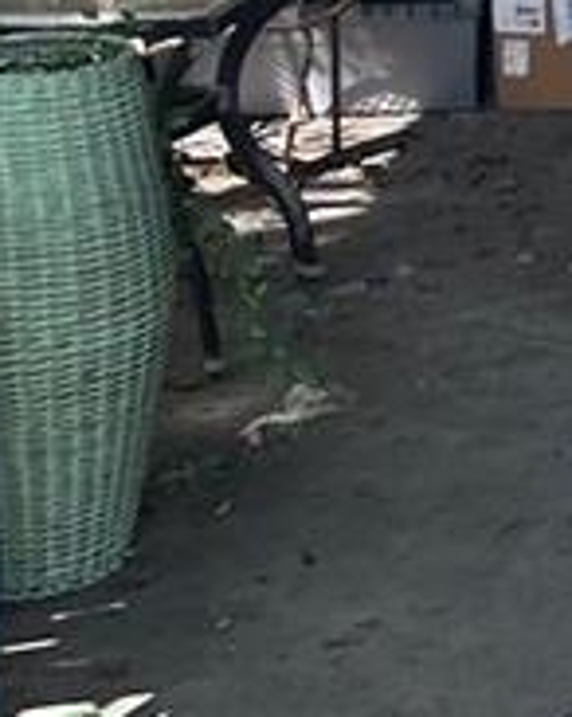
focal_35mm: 154
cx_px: 1152
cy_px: -411
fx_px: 3264
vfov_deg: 11.9
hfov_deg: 9.4
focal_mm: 6.86
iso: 100
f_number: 1.78
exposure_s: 1/137
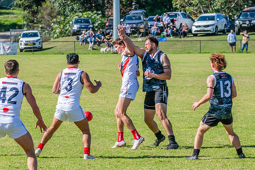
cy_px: 78
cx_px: 142
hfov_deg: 7.5
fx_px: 1942
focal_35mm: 274
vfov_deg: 5.0
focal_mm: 240
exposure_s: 1/1250
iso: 1600
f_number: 14
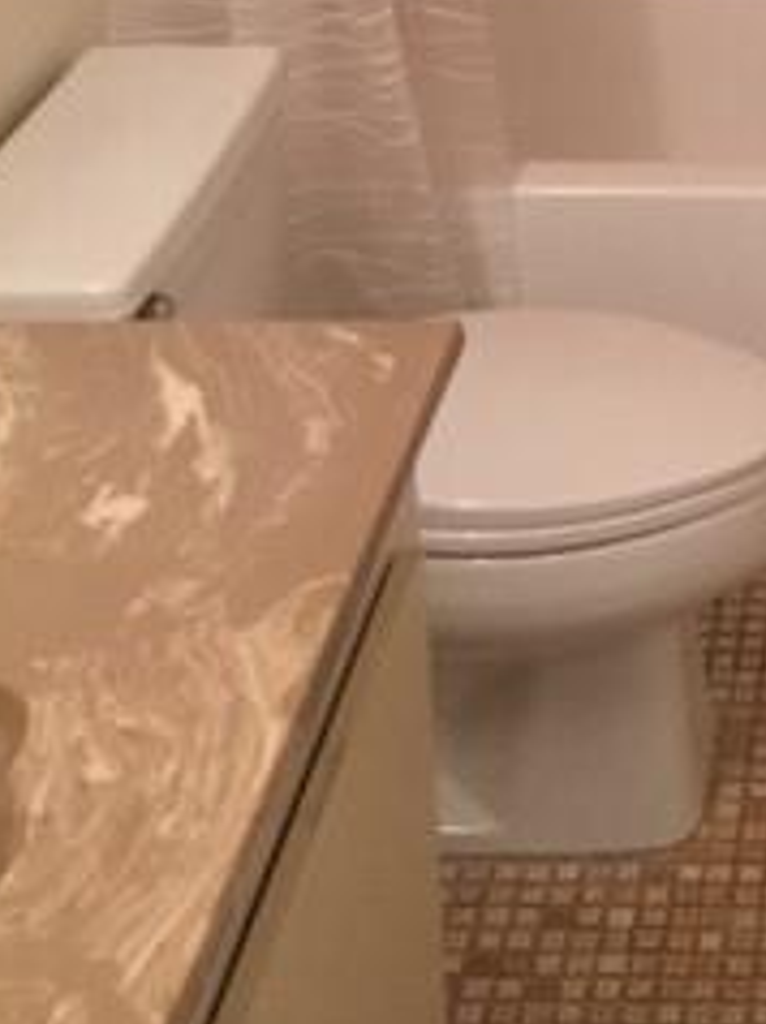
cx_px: 977
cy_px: -262
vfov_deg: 22.7
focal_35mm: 78
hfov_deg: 17.7
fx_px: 2306
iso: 50
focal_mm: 4.15
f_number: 2.2
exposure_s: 1/30
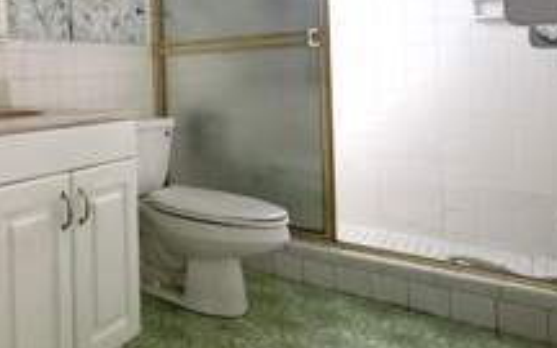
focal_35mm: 33
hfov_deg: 45.0
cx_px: -46
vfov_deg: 37.1
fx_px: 501
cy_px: 76
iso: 400
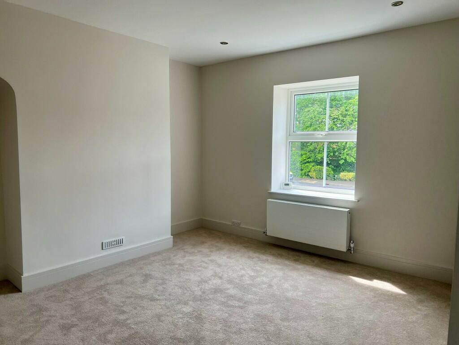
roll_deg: -0.4
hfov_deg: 67.3
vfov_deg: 53.1
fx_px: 345
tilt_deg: -6.1
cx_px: 230
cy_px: 172
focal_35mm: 26
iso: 40
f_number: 1.5
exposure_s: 1/228
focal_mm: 5.7
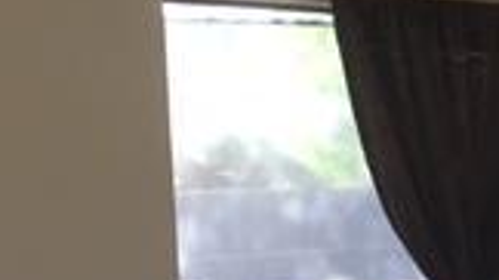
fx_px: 1653
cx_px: 930
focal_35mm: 125
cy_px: 274
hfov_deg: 14.7
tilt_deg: -2.4
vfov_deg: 9.6
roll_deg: +0.8
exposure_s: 1/15
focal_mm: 4.15
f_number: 2.2
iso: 32
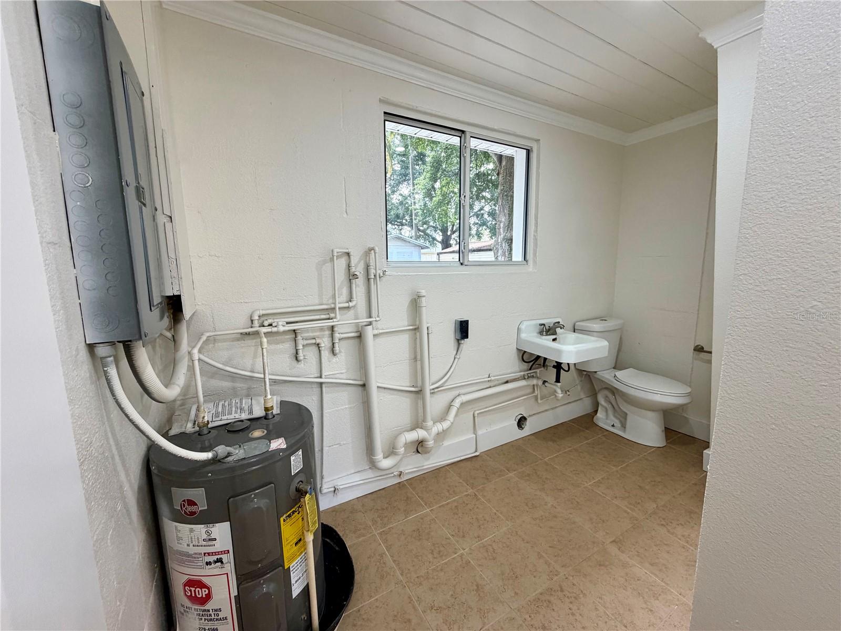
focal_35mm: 14
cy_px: 316
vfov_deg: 85.7
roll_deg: +0.9
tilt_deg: -8.6
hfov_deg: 102.1
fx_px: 340
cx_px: 420
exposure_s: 1/120
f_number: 2.2
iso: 250
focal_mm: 2.22
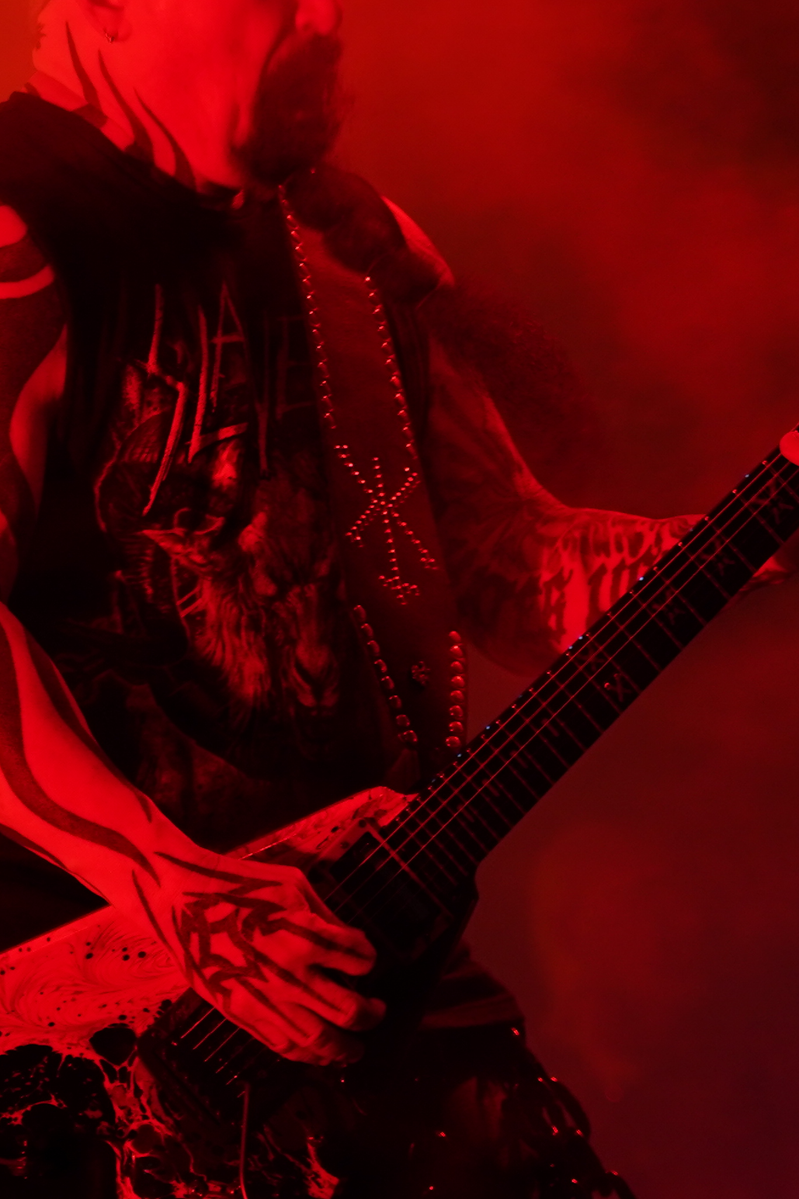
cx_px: -1
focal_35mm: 307
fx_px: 10220
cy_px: 612
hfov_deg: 4.5
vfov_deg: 6.7
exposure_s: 1/125
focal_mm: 105
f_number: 4
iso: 800
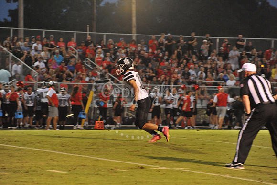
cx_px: 138
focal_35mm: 200
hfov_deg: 10.3
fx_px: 1538
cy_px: 92
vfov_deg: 6.9
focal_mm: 200
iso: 6400
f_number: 5.6
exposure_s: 1/200
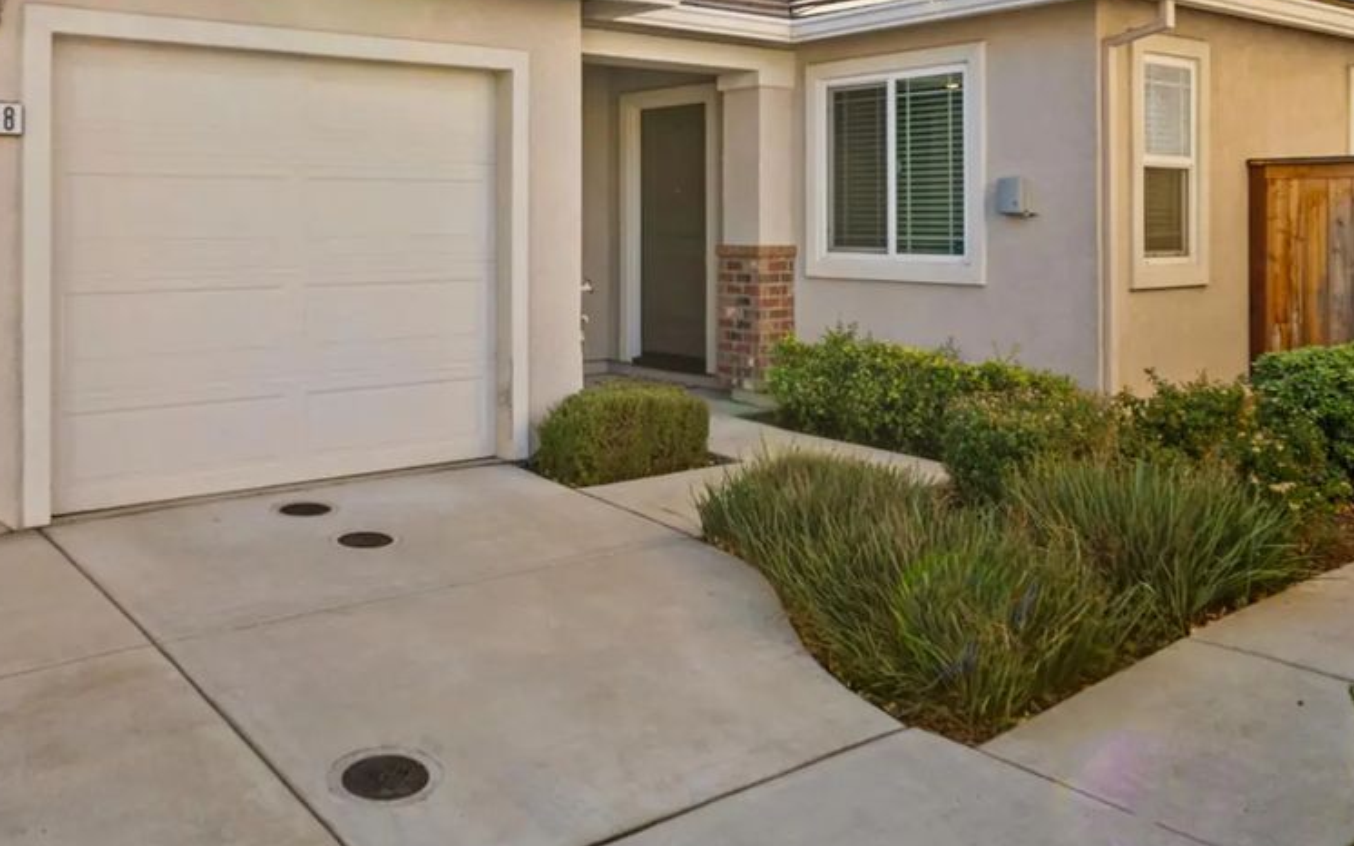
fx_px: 1291
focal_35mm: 35
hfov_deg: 55.1
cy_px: 246
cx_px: 584
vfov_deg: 35.7
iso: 400
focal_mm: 25
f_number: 9
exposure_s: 1/100
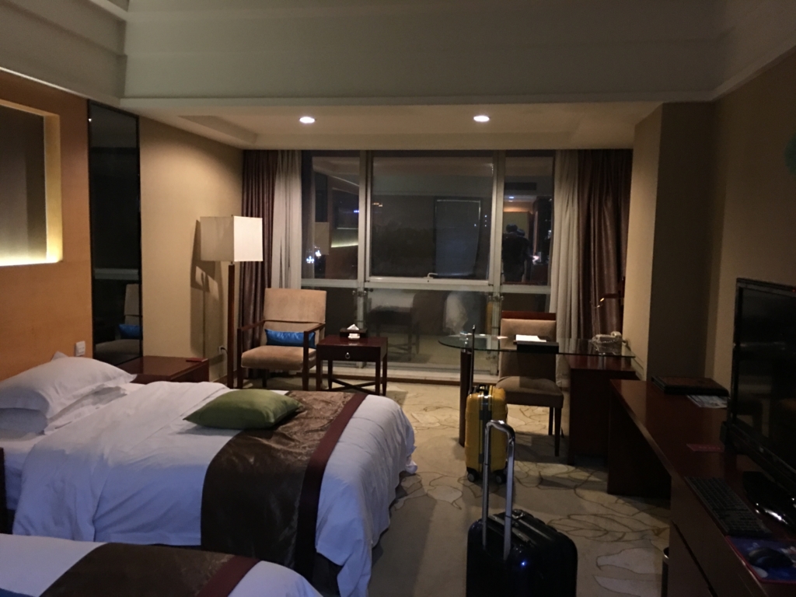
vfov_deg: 48.2
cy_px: 298
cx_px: 398
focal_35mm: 29
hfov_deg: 61.7
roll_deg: -1.7
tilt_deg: -5.7
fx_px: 667
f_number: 2.2
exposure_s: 1/4
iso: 100
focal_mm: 4.15
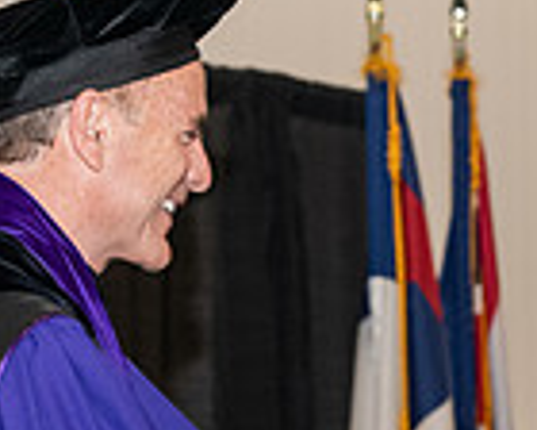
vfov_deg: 4.7
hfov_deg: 5.8
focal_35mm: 330
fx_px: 5245
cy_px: 474
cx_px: 610
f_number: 5.6
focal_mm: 85
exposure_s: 1/200
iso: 1600
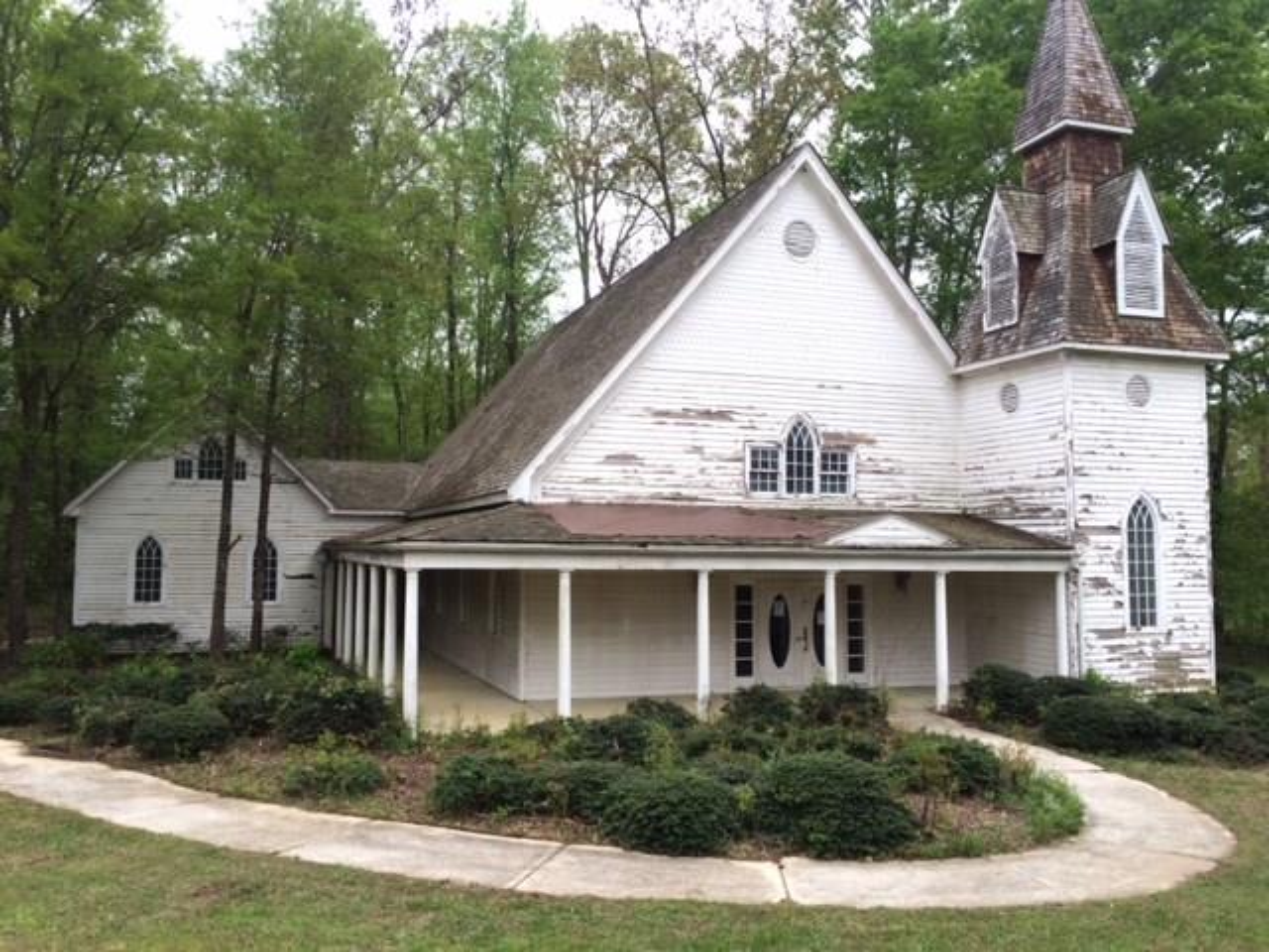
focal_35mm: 29
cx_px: 634
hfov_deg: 61.7
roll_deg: +0.5
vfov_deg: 48.2
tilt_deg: +3.0
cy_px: 476
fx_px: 1063
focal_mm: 4.15
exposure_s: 1/184
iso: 32
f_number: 2.2
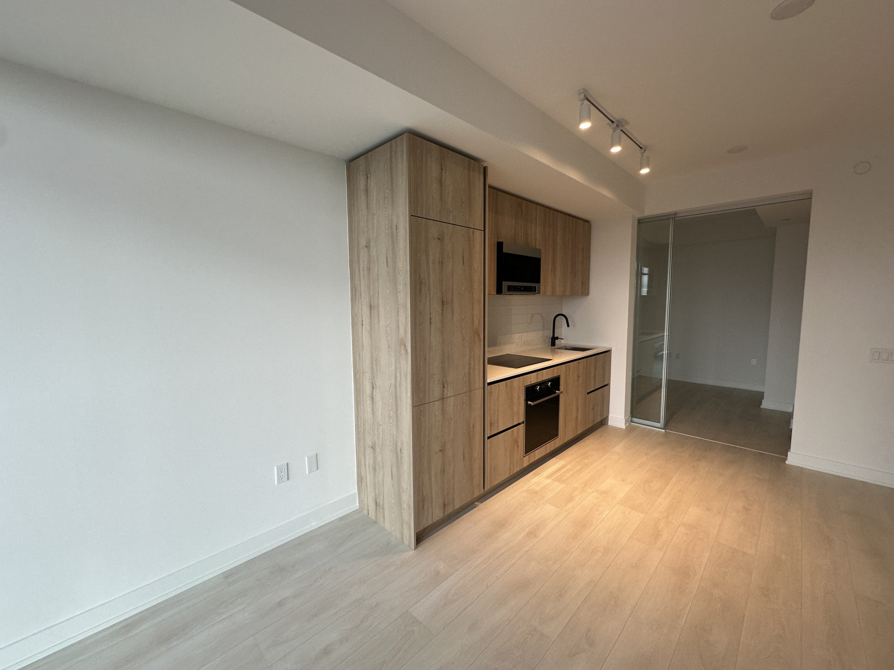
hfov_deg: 102.1
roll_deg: +0.0
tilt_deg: -1.3
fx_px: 362
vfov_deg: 85.7
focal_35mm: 14
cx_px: 447
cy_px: 335
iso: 100
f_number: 2.2
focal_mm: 2.22
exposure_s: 1/120
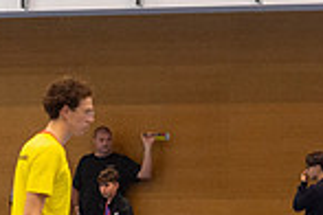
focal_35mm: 300
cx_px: 393
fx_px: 2691
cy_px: 314
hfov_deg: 6.8
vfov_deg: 4.6
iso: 4500
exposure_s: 1/400
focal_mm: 70
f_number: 3.5
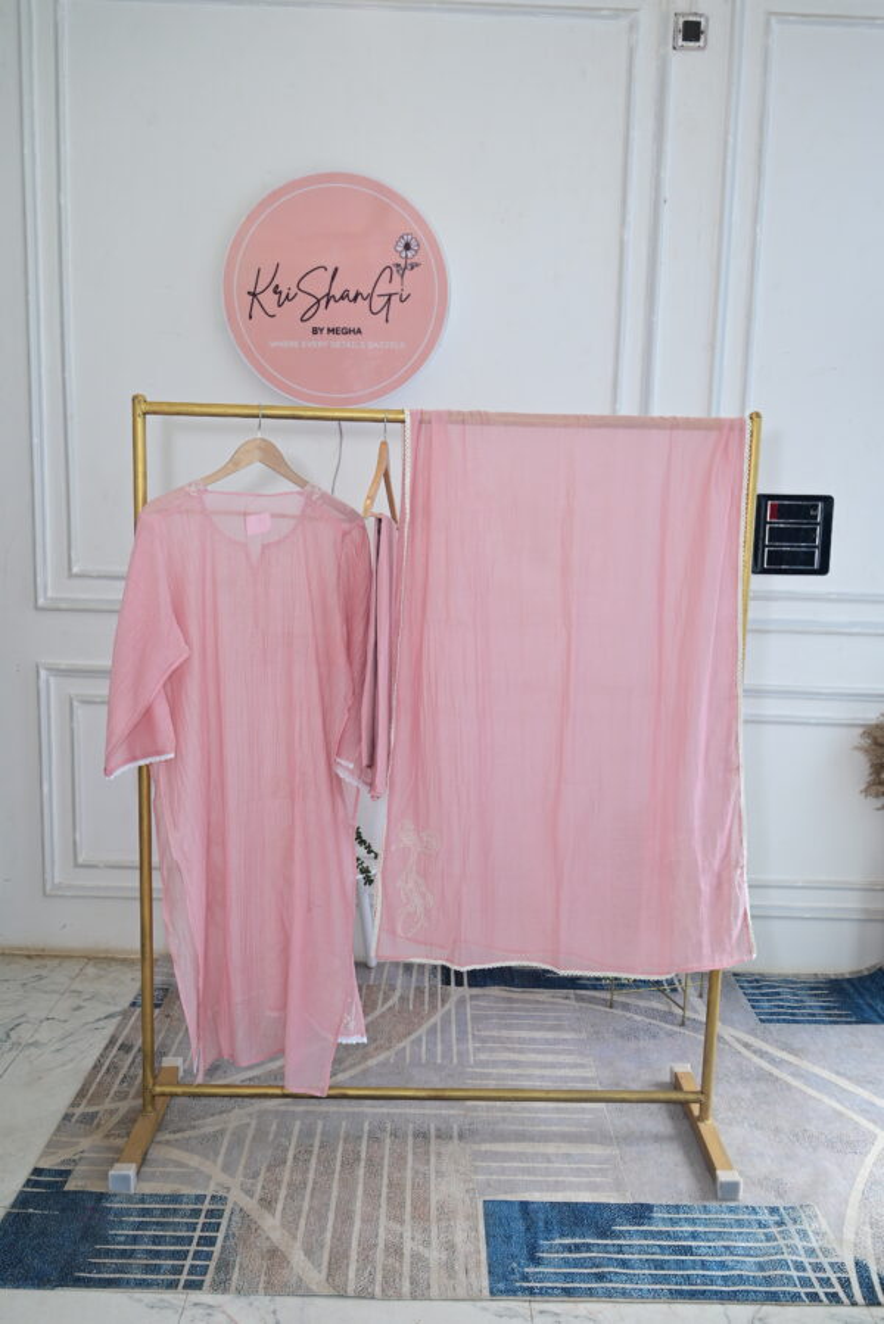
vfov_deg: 61.1
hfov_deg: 43.0
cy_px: 662
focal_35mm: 30
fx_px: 1122
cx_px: 442
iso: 320
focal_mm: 30.5
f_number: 6.3
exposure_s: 1/160
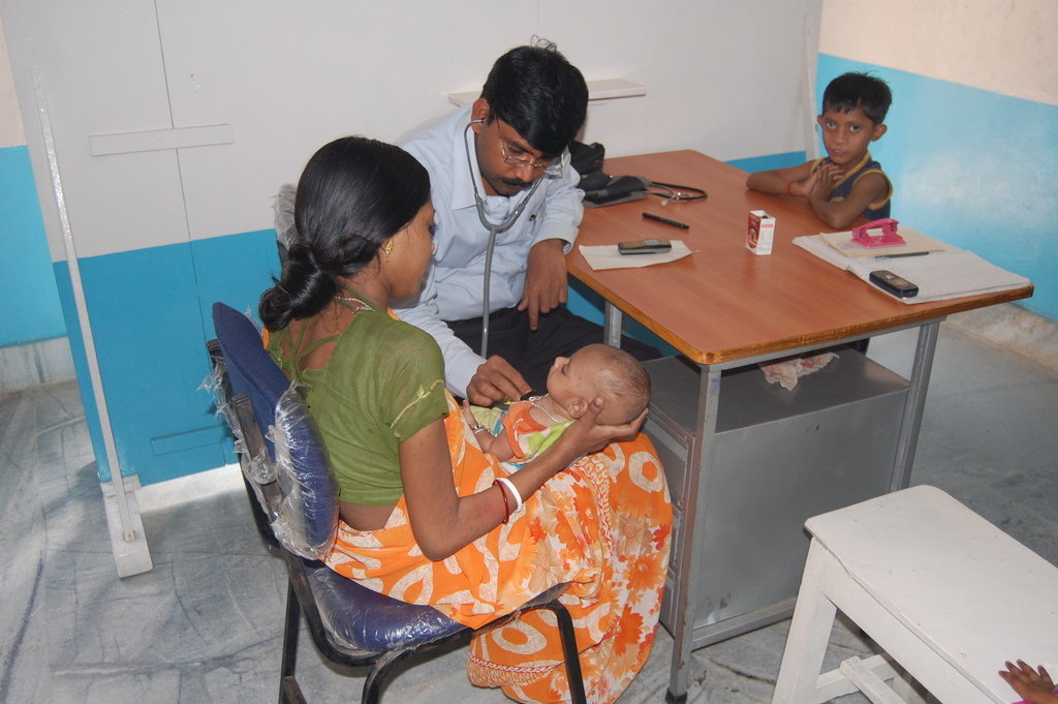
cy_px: 352
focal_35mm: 33
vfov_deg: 39.9
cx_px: 529
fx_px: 969
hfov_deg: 57.3
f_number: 3.8
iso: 400
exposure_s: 1/60
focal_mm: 22
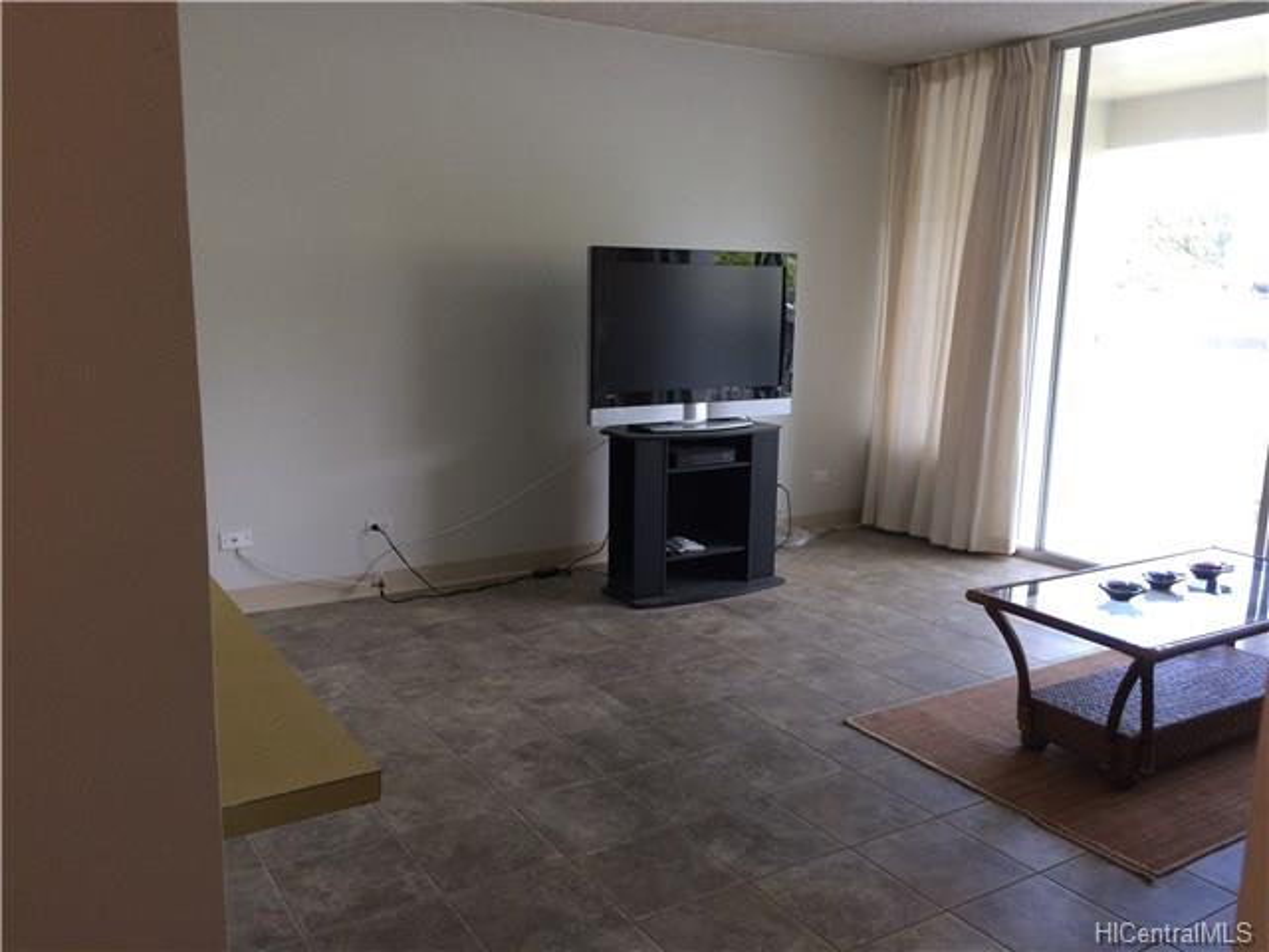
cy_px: 476
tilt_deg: -9.4
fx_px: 1063
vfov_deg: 48.2
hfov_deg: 61.7
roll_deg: +0.5
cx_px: 634
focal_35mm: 29
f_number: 2.2
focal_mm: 4.15
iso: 40
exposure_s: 1/60
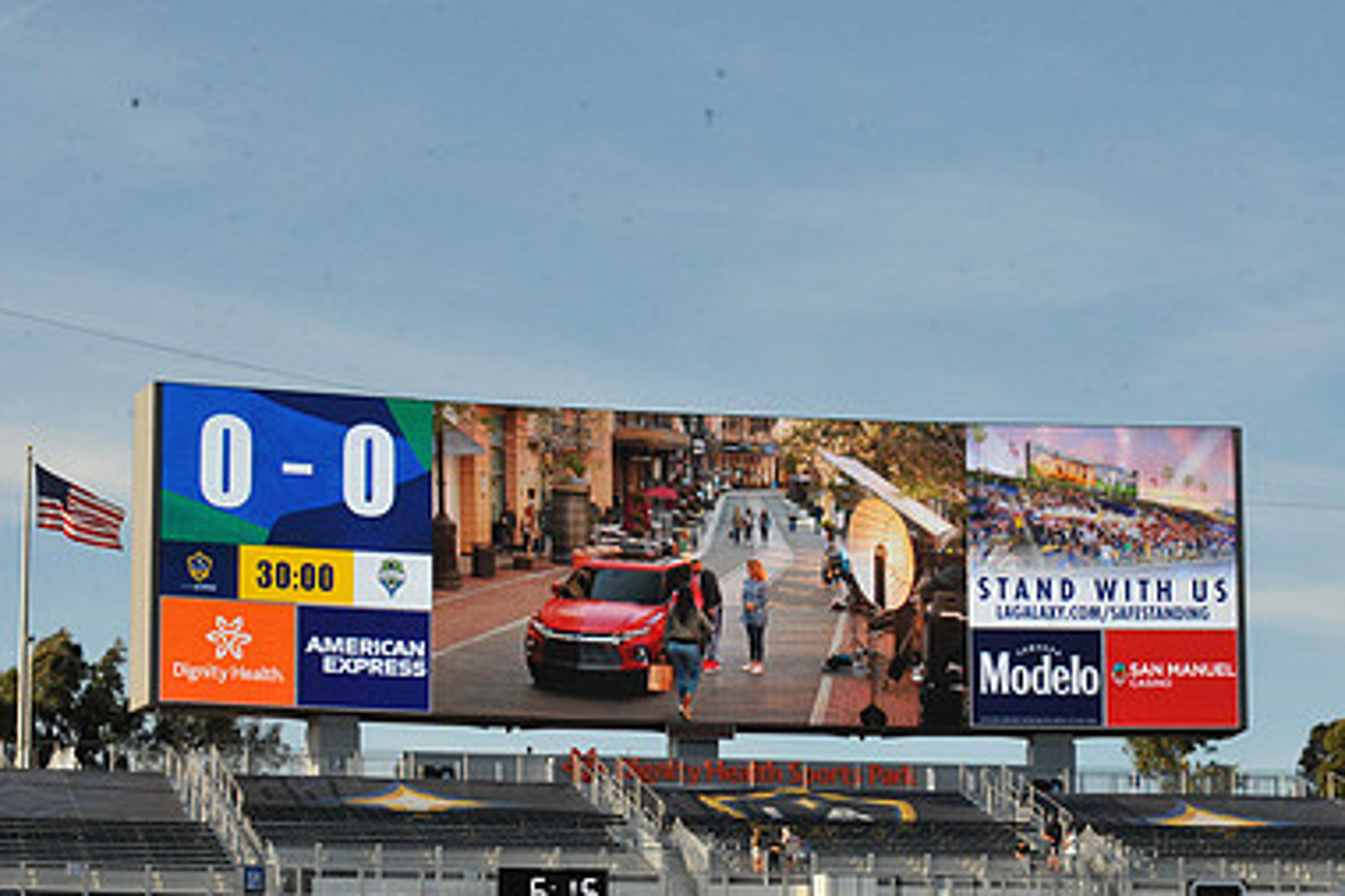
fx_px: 4556
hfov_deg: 16.8
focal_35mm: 122
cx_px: 796
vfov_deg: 11.2
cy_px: 567
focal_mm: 80
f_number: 16
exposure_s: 1/1000
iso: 1600
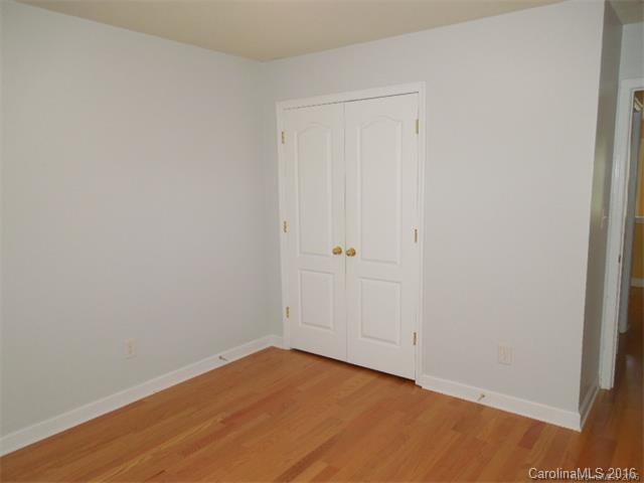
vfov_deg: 54.9
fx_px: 465
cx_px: 322
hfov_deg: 69.4
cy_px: 242
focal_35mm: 25
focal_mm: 4.5
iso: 220
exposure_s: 1/30
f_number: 3.3
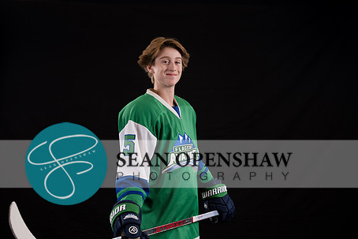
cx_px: 158
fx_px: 577
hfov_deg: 34.4
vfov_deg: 23.3
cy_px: 149
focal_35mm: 58
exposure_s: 1/160
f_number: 4
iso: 80
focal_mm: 45.4
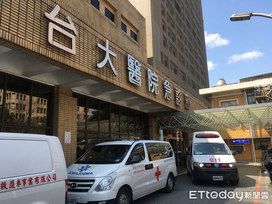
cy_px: 102
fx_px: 228
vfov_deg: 48.2
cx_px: 136
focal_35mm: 29
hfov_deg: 61.7
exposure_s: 1/657
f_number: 2.2
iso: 25
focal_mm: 4.15
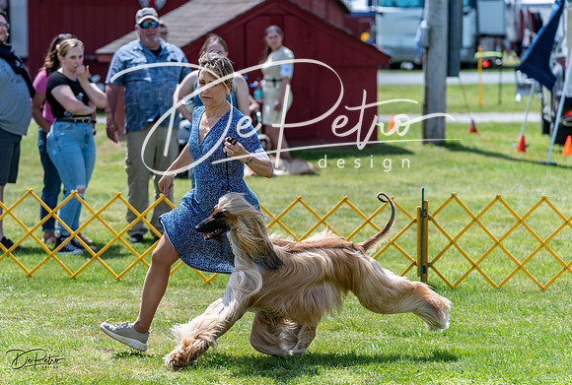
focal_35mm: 163
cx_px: 243
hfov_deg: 12.6
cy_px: 198
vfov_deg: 8.5
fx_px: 2593
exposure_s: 1/1000
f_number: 3.5
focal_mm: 127
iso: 100
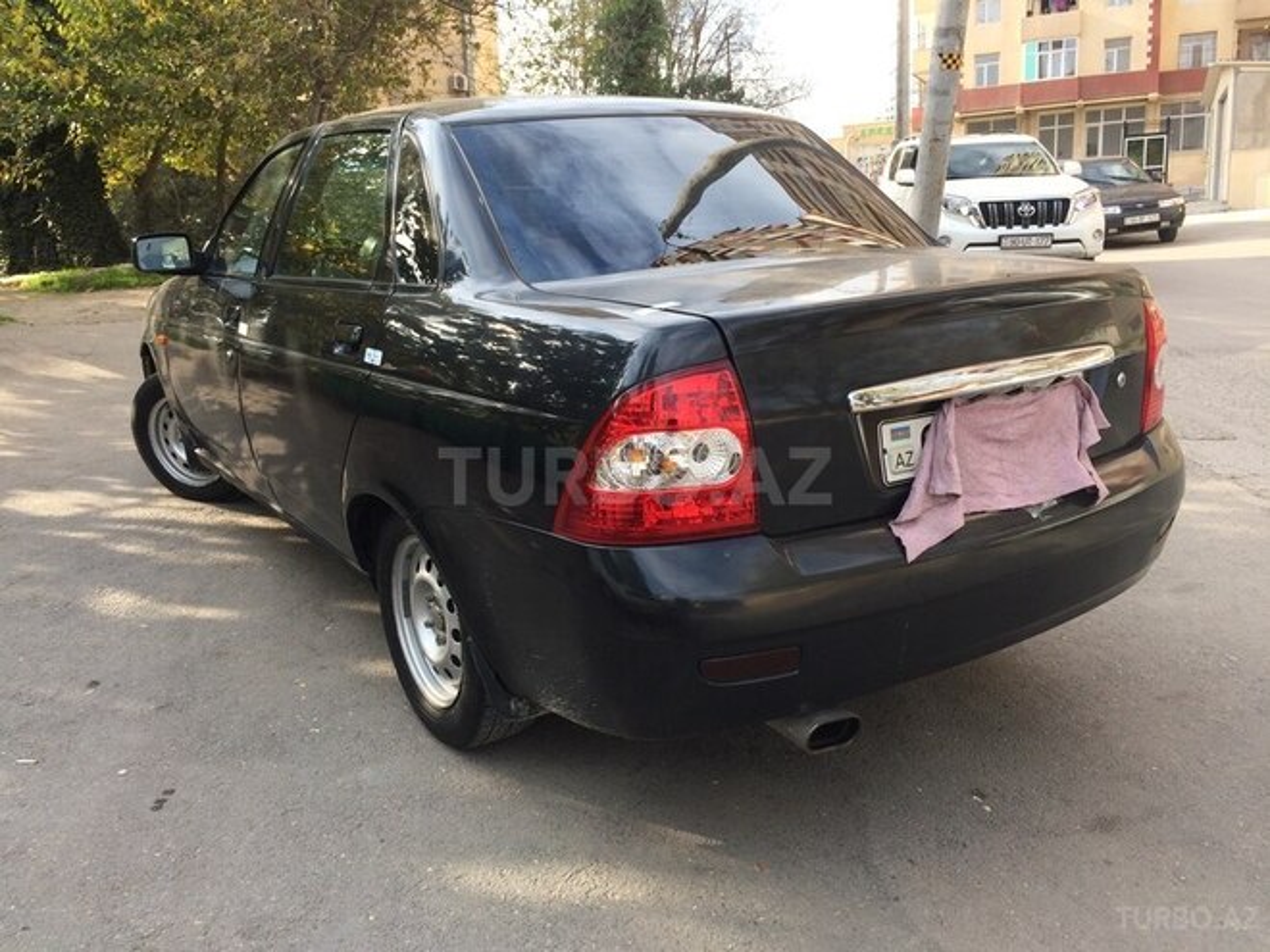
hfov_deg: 61.7
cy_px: 476
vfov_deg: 48.2
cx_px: 635
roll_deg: +1.9
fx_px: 1064
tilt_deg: -10.6
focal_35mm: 29
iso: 32
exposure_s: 1/427
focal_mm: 4.15
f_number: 2.2
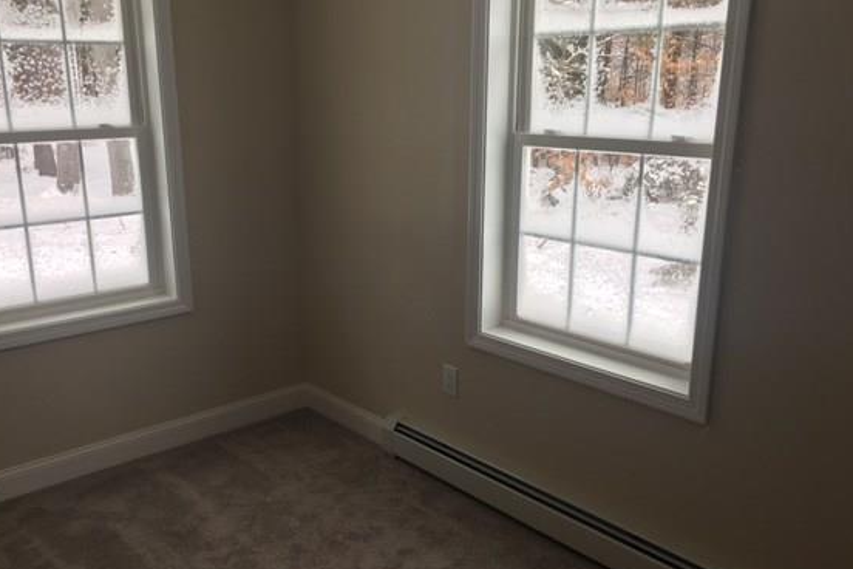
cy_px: 320
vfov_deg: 37.8
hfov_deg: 54.3
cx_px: 376
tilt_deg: -16.2
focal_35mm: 35
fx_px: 829
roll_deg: +1.3
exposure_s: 1/120
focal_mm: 4.15
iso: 32
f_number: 2.2
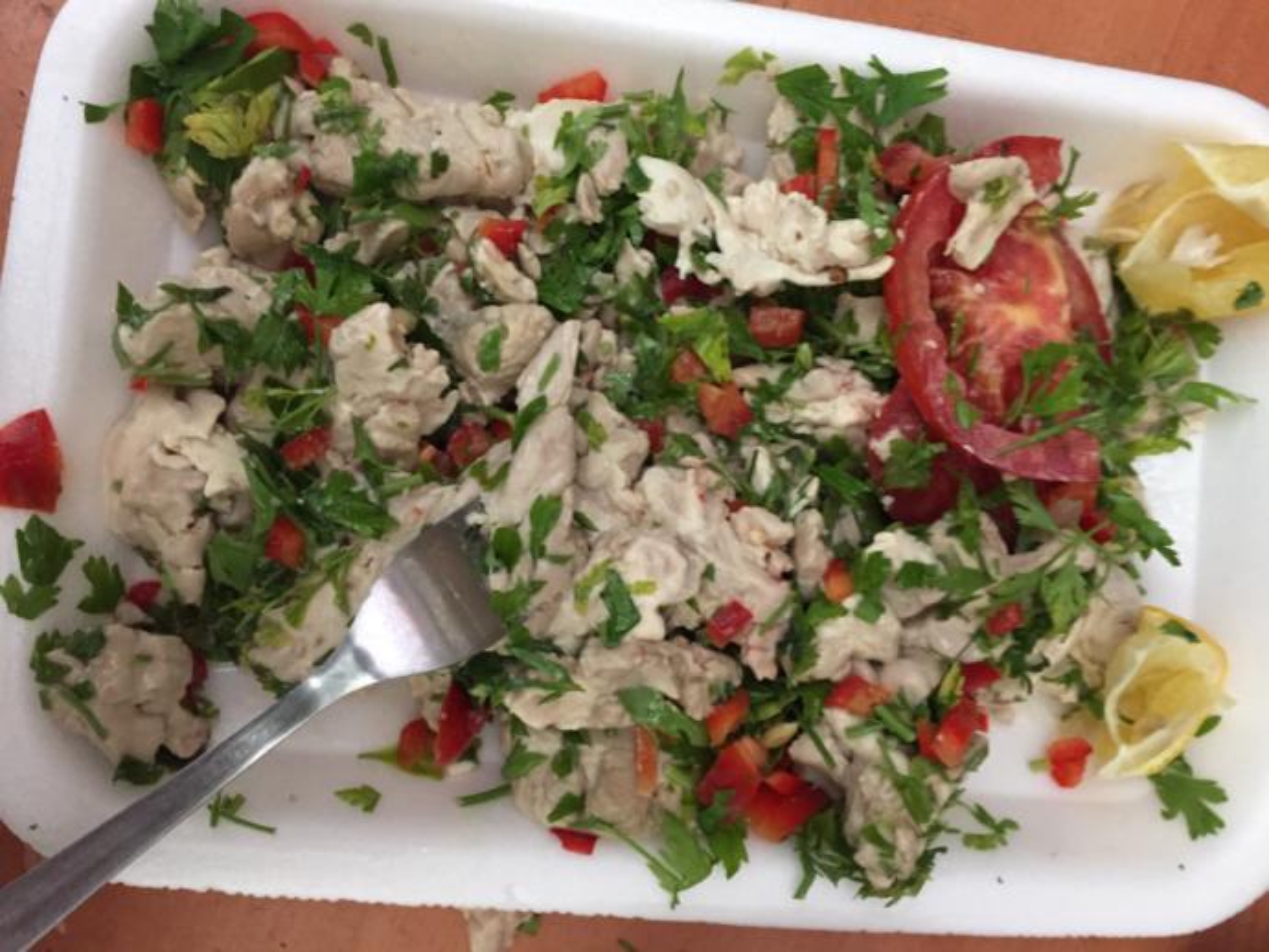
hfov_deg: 61.6
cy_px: 476
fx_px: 1063
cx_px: 634
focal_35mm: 29
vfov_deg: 48.3
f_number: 2.2
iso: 250
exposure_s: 1/17
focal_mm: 4.15
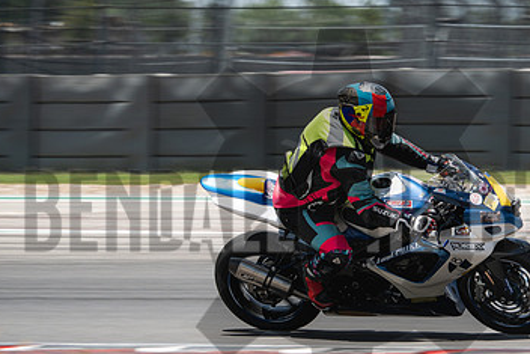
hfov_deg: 4.2
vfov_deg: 2.8
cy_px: 213
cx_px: 342
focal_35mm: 495
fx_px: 7290
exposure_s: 1/250
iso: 160
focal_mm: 200
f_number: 8
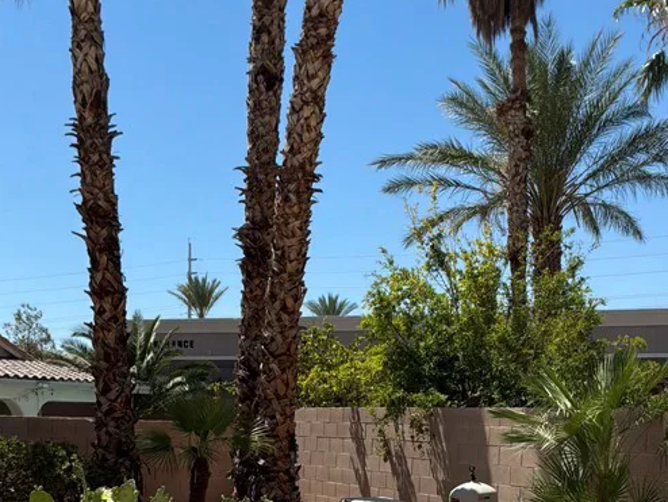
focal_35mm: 58
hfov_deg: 33.1
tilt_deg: -3.6
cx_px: 392
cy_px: 502
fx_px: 1120
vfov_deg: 24.1
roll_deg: -1.2
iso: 25
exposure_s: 1/3788
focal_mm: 3
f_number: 1.8
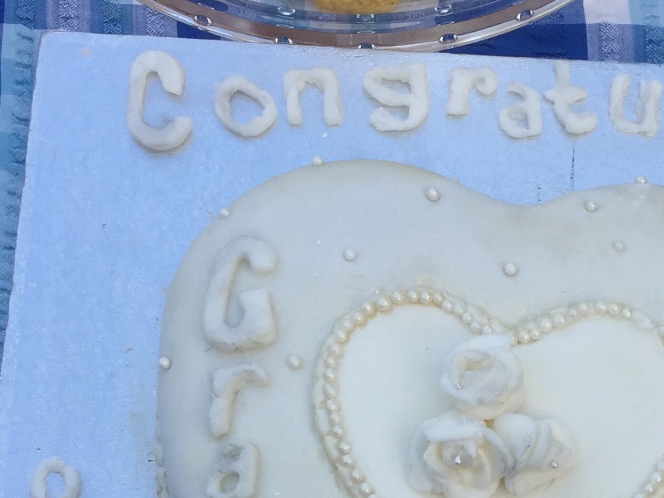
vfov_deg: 18.9
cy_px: 549
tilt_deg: -76.7
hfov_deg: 25.7
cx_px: 492
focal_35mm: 75
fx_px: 1439
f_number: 2.2
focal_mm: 4.15
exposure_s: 1/455
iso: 32
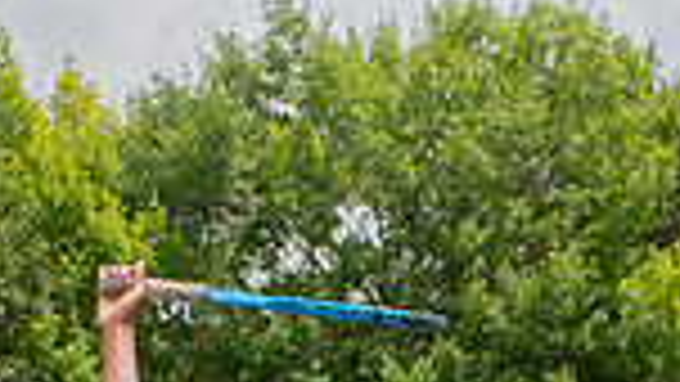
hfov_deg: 18.0
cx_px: 221
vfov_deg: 8.9
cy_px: 1002
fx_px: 2146
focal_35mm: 119
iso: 100
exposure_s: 1/400
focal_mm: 38
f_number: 6.3
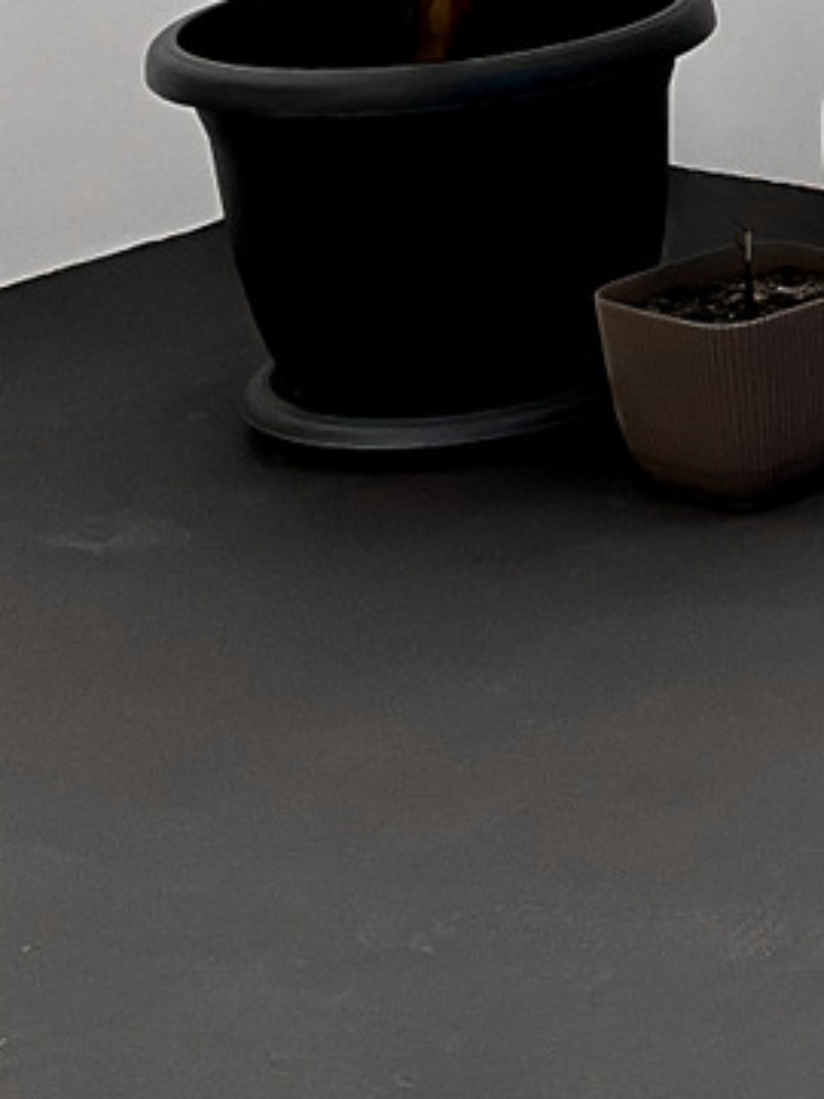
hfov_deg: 10.3
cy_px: -137
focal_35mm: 129
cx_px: 1828
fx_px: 4094
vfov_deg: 14.9
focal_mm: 3
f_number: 1.8
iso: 64
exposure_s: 1/100
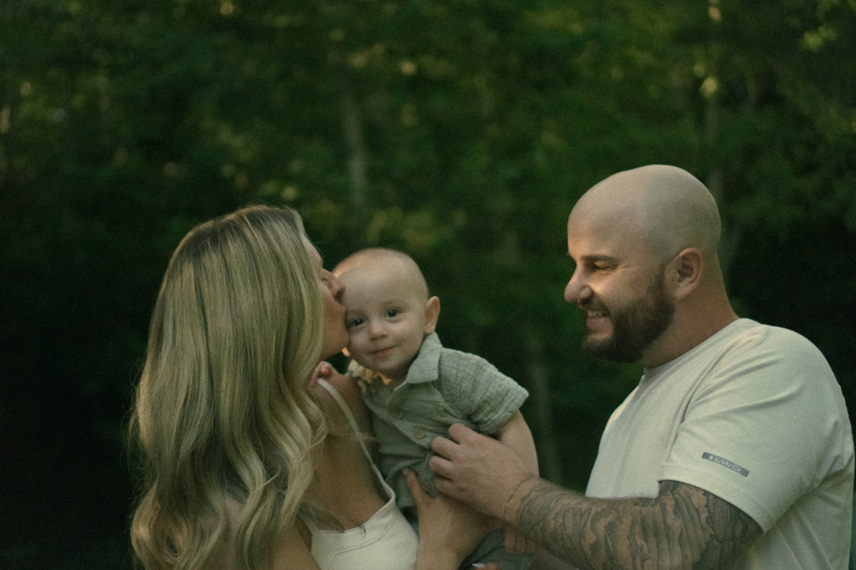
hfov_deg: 37.9
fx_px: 1248
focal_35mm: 52
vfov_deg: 25.8
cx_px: 428
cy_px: 285
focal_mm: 35
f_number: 1.8
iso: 4000
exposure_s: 1/200
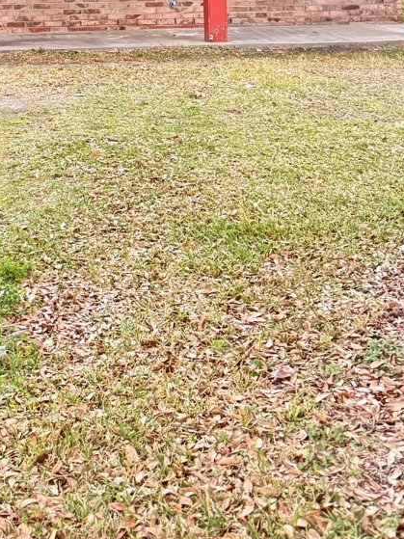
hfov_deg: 21.2
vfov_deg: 26.3
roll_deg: +0.8
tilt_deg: +0.9
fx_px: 1027
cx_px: -35
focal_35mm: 66
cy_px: -101
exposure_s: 1/33
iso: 1000
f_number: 1.78
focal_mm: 6.76
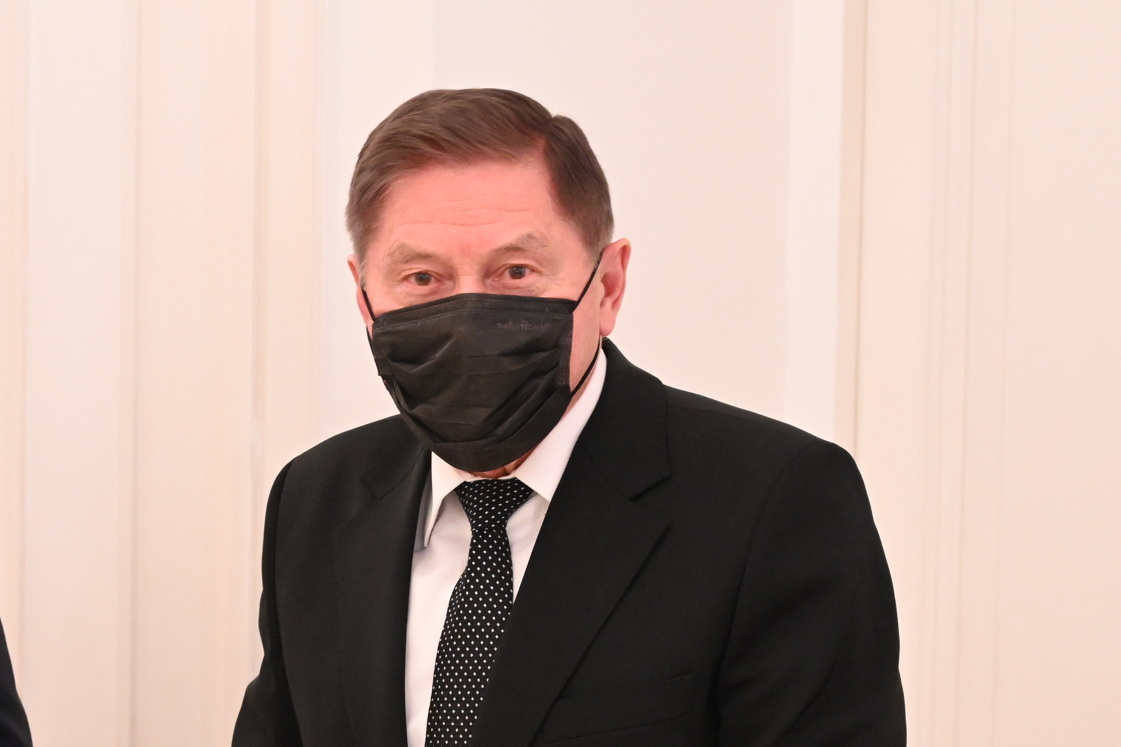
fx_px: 3985
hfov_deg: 16.0
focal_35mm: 128
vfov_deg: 10.6
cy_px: 750
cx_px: 336
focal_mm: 54
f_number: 5
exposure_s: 1/100
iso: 4000
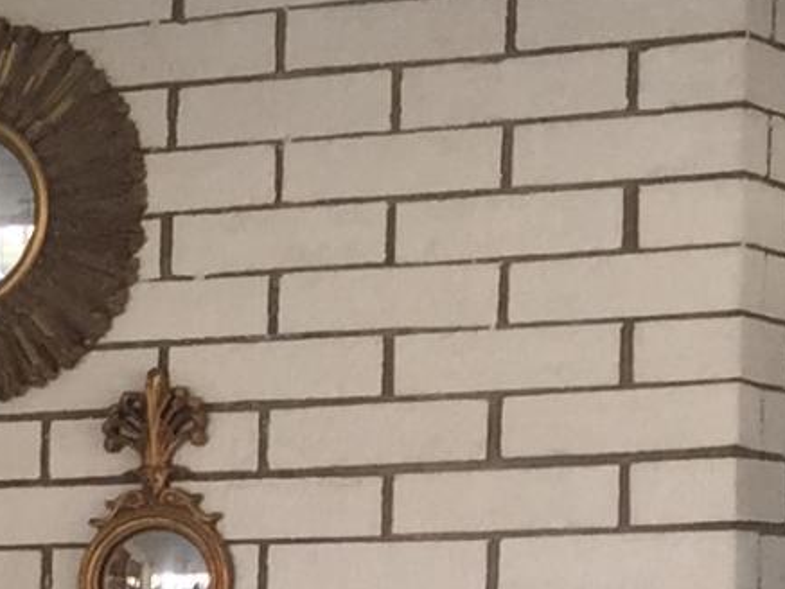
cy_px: 1031
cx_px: -1642
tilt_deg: -5.3
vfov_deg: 7.3
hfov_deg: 8.3
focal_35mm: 199
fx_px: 4514
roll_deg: +0.9
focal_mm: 4.15
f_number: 2.2
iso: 32
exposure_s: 1/30
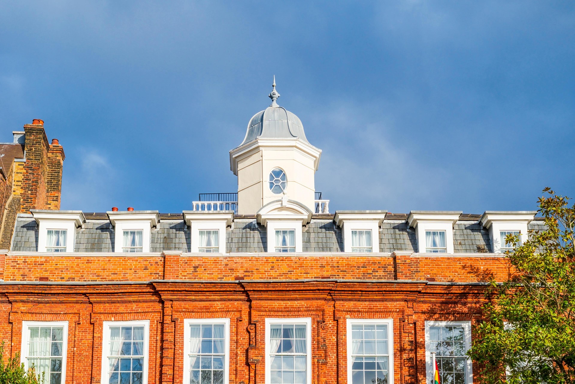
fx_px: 770
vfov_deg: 28.0
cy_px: 192
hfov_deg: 41.0
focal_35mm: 48
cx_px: 288
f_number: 11
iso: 160
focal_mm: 48.2
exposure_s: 1/250
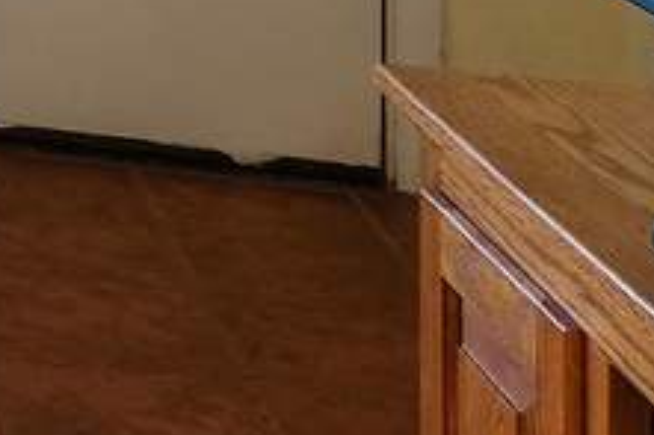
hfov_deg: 11.6
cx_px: -1243
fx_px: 1997
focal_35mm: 110
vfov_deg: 11.0
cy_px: -524
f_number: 9
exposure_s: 1/1.67
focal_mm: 10
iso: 200
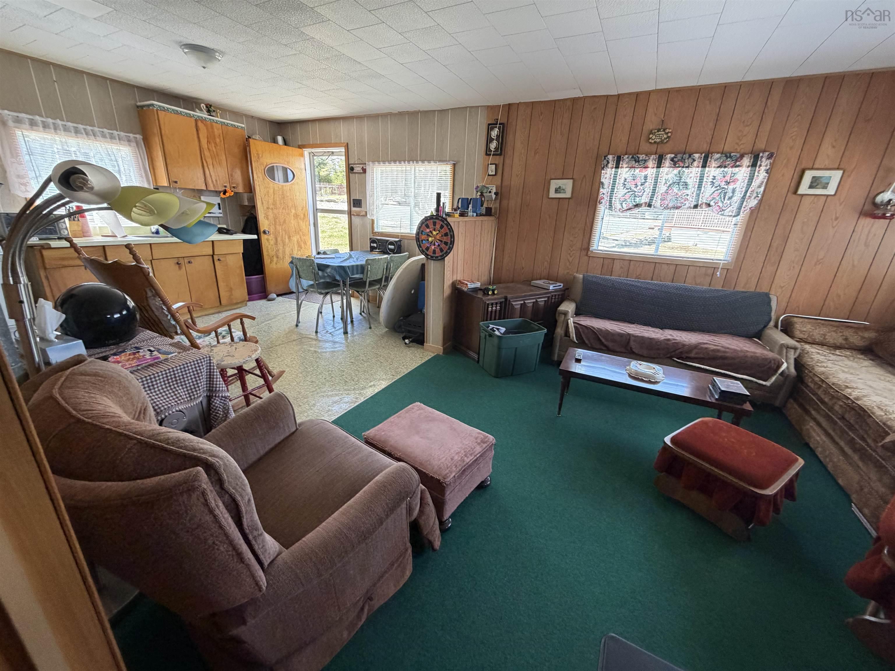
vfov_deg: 85.7
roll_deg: -2.4
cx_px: 448
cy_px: 336
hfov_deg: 102.1
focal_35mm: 14
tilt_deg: -18.7
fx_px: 362
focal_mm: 2.22
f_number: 2.2
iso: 320
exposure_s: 1/121
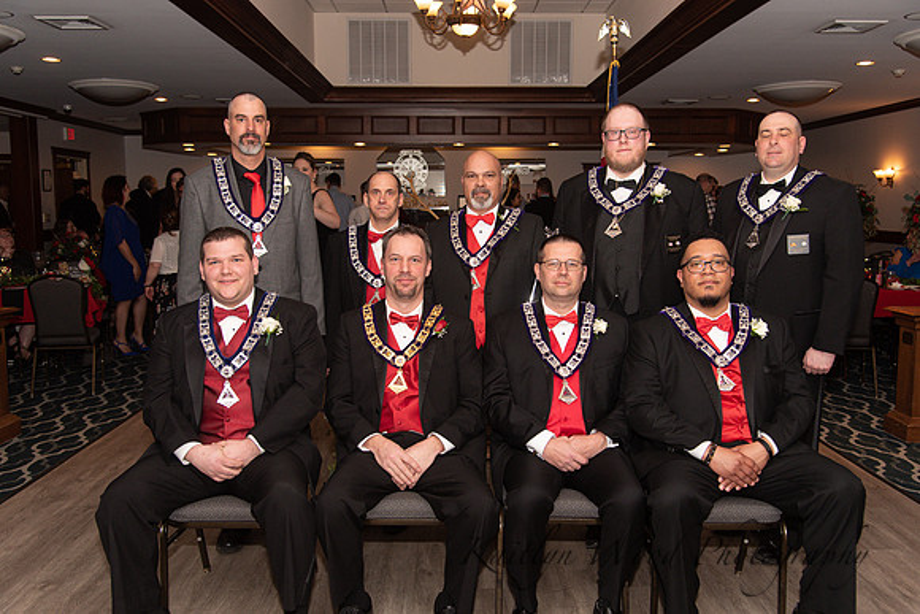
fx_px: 860
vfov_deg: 39.3
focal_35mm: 34
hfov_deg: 56.3
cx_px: 460
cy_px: 307
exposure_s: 1/200
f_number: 4
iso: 800
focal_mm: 32
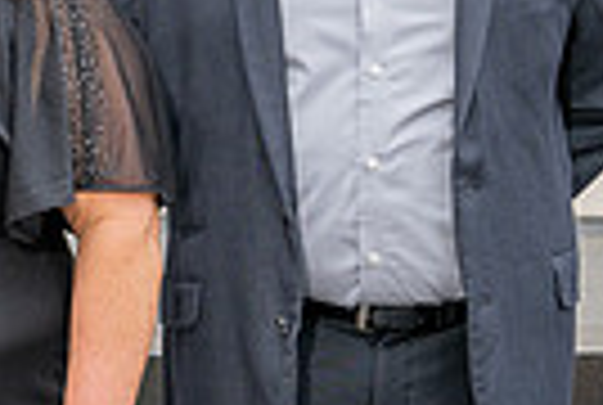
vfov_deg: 7.8
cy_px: 142
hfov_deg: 10.7
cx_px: -536
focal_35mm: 177
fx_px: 2971
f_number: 5.6
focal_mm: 41
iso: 200
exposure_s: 1/200
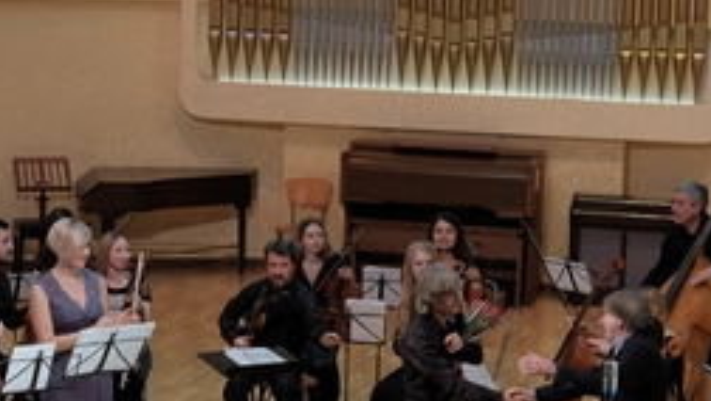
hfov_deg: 15.5
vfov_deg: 8.8
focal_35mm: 138
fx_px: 2603
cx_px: 423
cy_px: 374
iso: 1600
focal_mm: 55
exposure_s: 1/100
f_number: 4.5
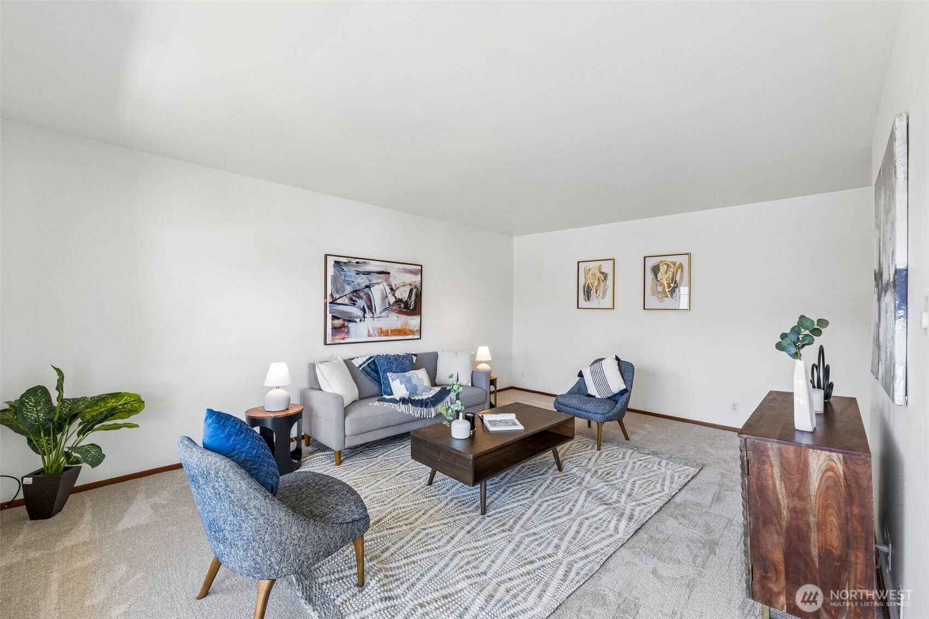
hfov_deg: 100.4
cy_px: 310
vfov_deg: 77.3
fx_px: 387
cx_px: 464
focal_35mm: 15
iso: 250
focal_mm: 10
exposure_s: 1/8
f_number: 9
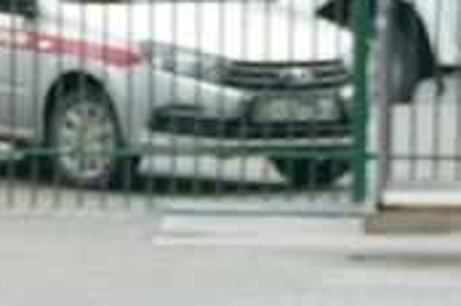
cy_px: 399
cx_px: -533
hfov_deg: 2.4
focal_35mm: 869
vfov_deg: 1.6
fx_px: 11117
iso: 125
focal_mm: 73
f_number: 4
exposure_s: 1/200
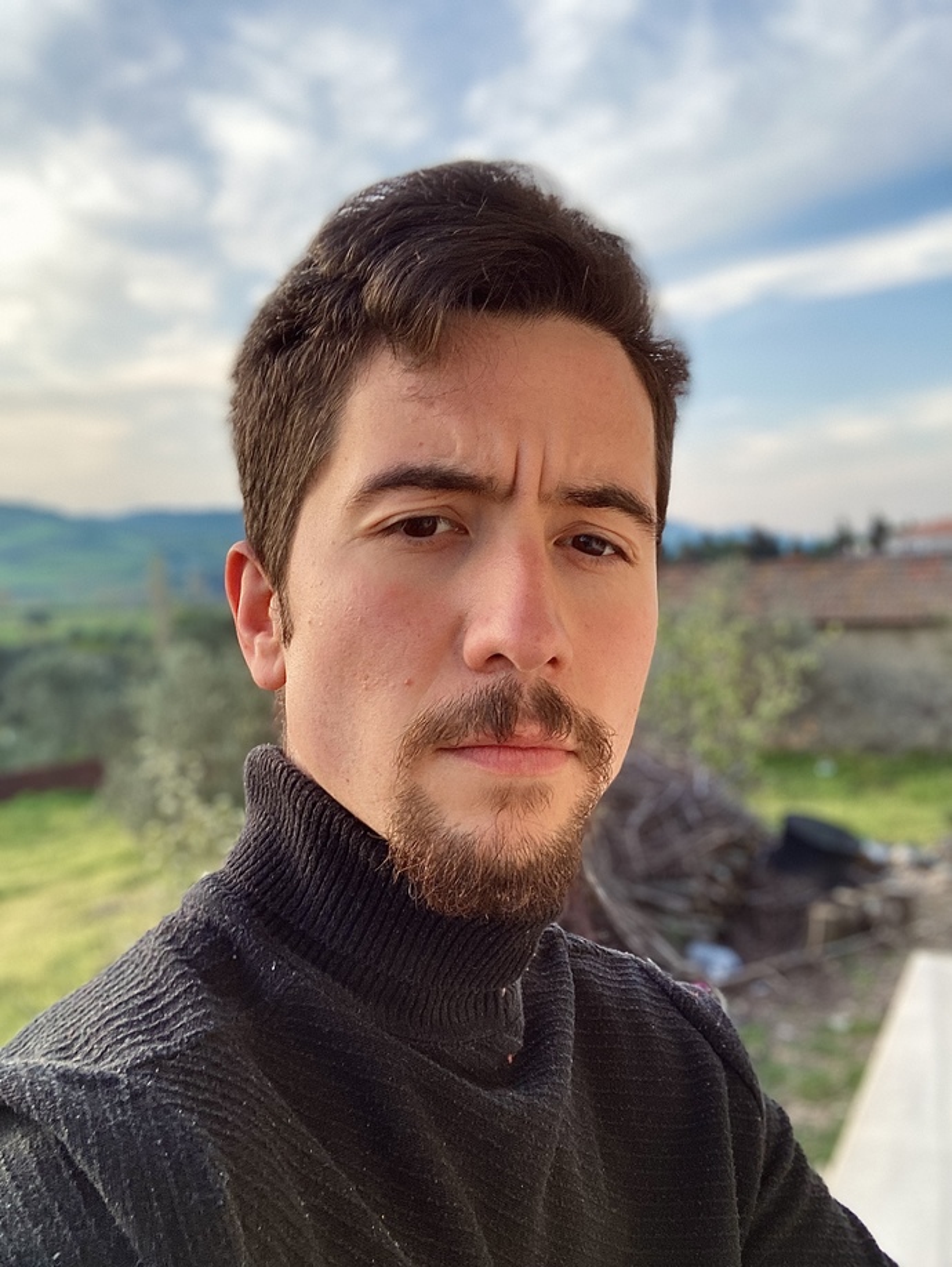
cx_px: 476
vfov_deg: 56.8
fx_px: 1172
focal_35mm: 32
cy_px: 634
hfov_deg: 44.2
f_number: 2.2
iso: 64
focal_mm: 2.87
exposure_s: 1/121
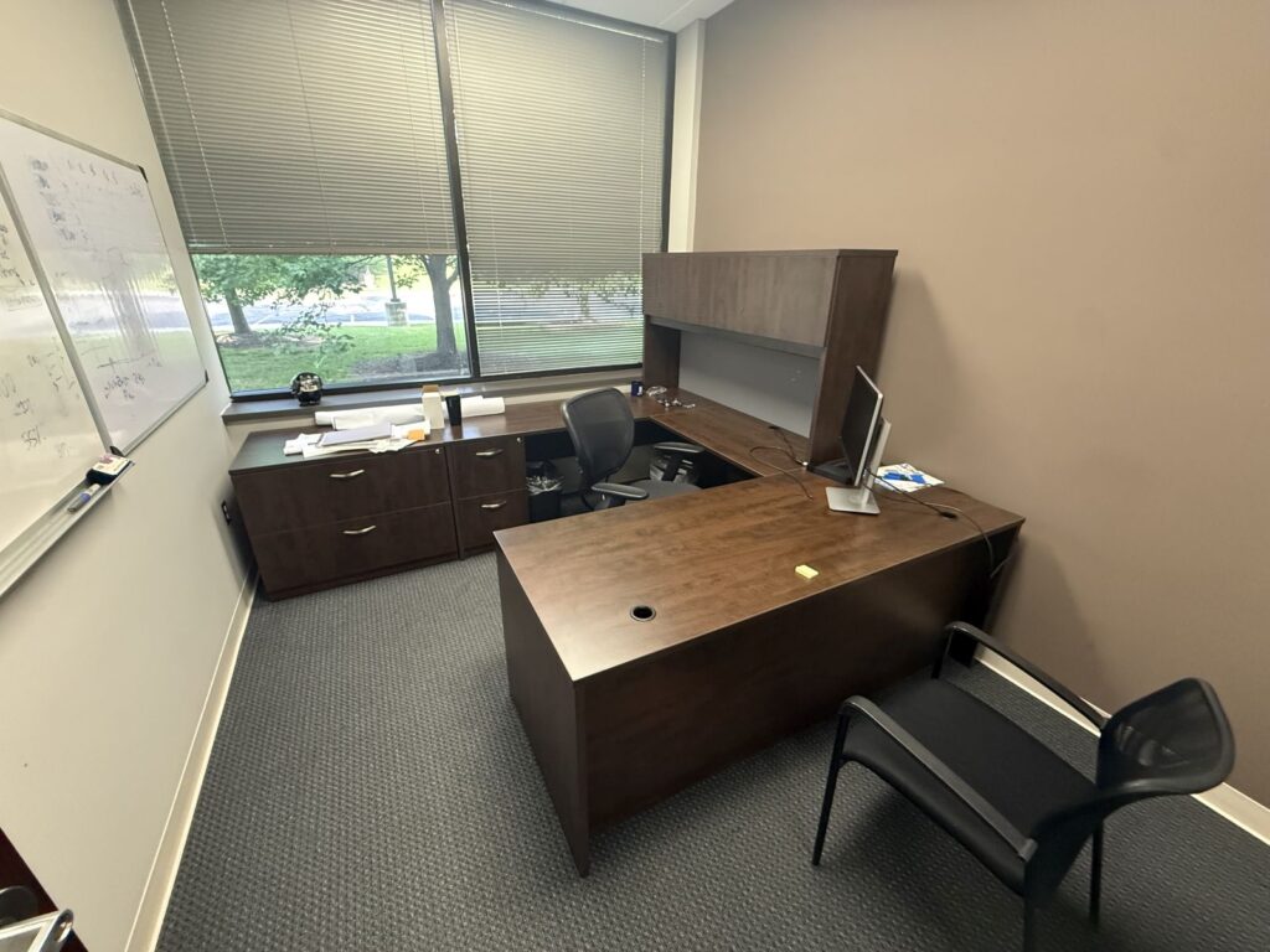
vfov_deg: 85.7
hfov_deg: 102.1
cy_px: 476
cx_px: 635
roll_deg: -1.0
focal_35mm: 14
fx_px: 514
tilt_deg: -23.4
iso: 800
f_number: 2.2
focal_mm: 2.22
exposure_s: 1/60
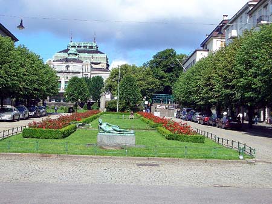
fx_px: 487
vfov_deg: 23.7
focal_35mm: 62
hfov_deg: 31.2
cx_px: 136
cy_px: 102
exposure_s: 1/250
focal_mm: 10.2
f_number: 5.6
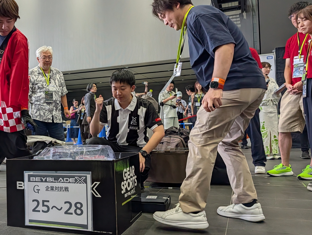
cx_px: 91
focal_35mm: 36
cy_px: 117
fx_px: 325
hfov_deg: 49.9
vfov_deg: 39.8
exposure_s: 1/962
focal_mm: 6.9
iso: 466
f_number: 1.68
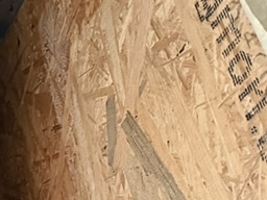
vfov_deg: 12.0
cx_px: -381
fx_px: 926
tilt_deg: -62.8
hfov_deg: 12.6
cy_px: 259
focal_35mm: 120
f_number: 1.78
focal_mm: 6.76
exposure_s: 1/33
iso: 1000
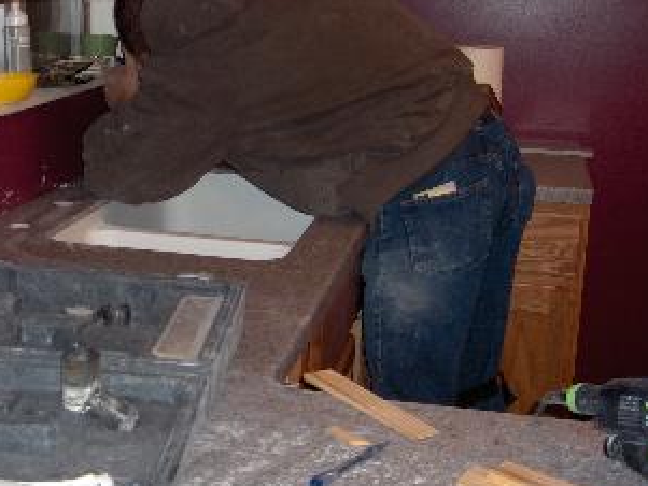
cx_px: 157
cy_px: 144
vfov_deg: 23.5
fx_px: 1161
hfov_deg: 30.6
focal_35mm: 62
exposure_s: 1/60
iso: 100
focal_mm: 8
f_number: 2.8
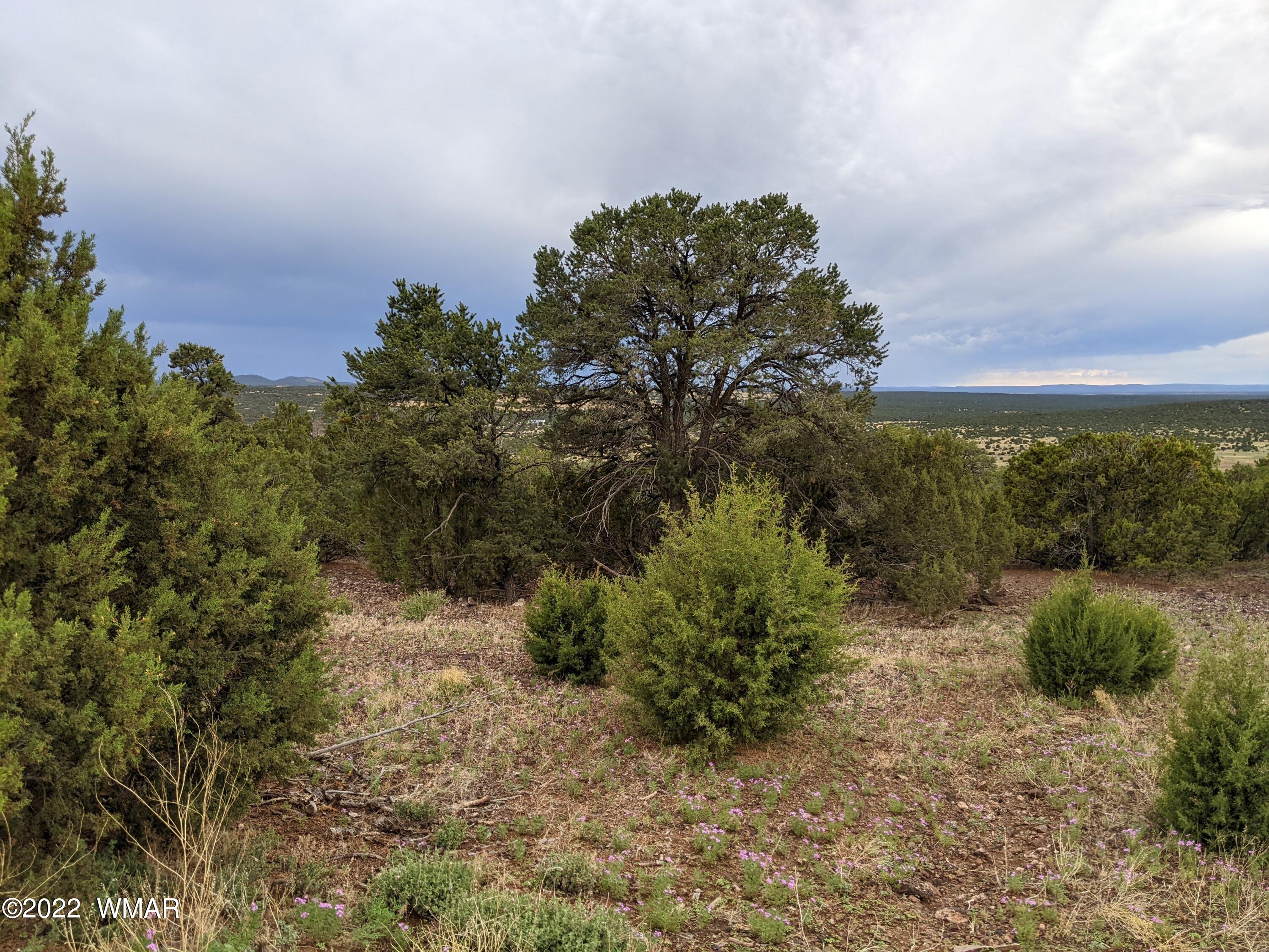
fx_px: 990
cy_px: 476
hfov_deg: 65.3
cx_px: 634
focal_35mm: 27
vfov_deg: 51.4
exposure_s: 1/1174
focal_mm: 4.44
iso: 61
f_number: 1.8
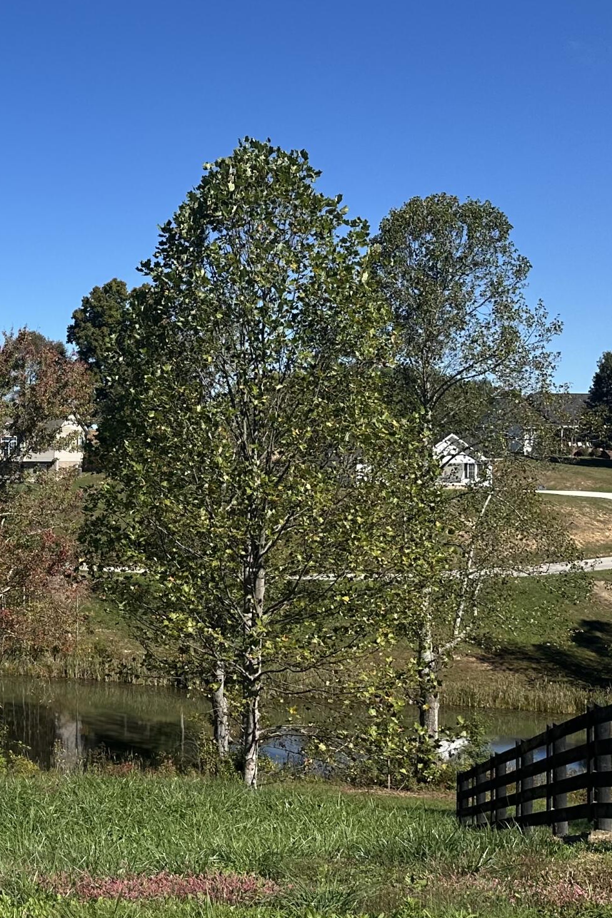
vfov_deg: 38.9
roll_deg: +0.1
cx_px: -237
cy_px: 478
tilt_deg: +0.2
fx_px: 1300
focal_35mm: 51
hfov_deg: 22.8
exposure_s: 1/4348
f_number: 1.78
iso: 80
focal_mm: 6.86
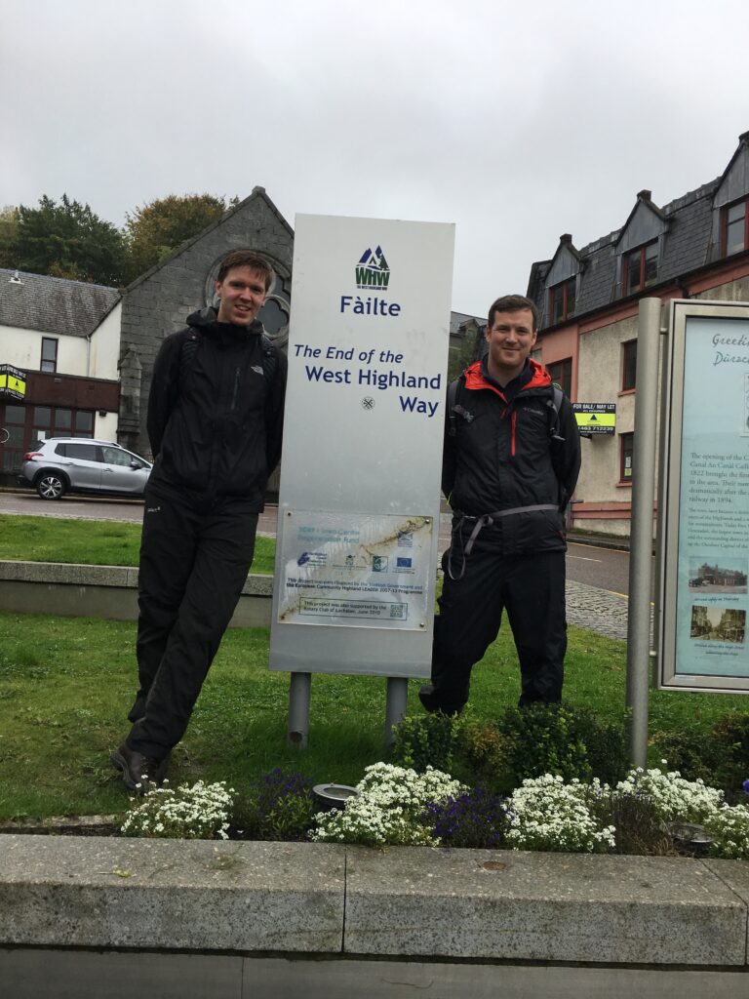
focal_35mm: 29
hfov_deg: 48.2
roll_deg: -1.8
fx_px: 837
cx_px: 374
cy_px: 500
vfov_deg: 61.7
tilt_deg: +3.4
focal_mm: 4.15
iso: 25
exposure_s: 1/601
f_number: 2.2
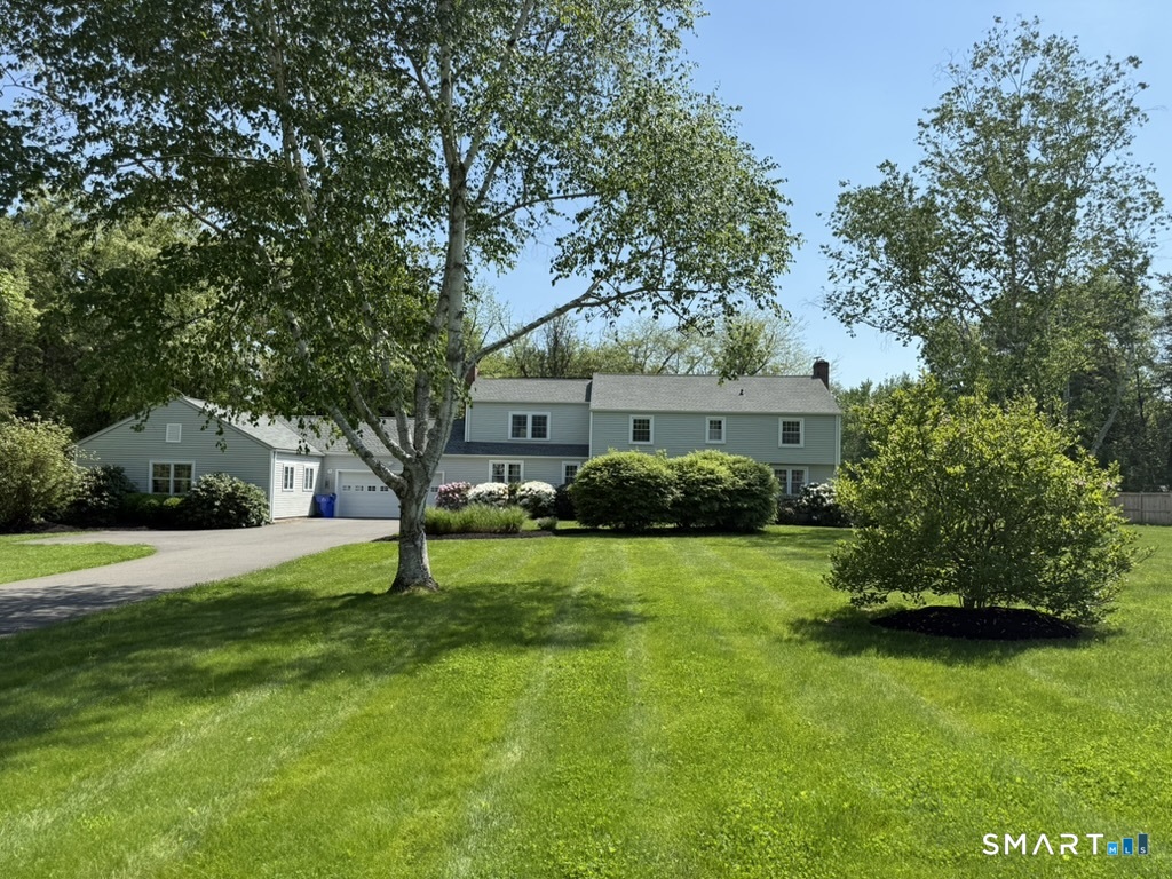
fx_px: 813
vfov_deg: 56.8
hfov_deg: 71.6
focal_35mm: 24
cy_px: 440
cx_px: 586
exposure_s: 1/3584
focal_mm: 6.76
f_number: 1.78
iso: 100
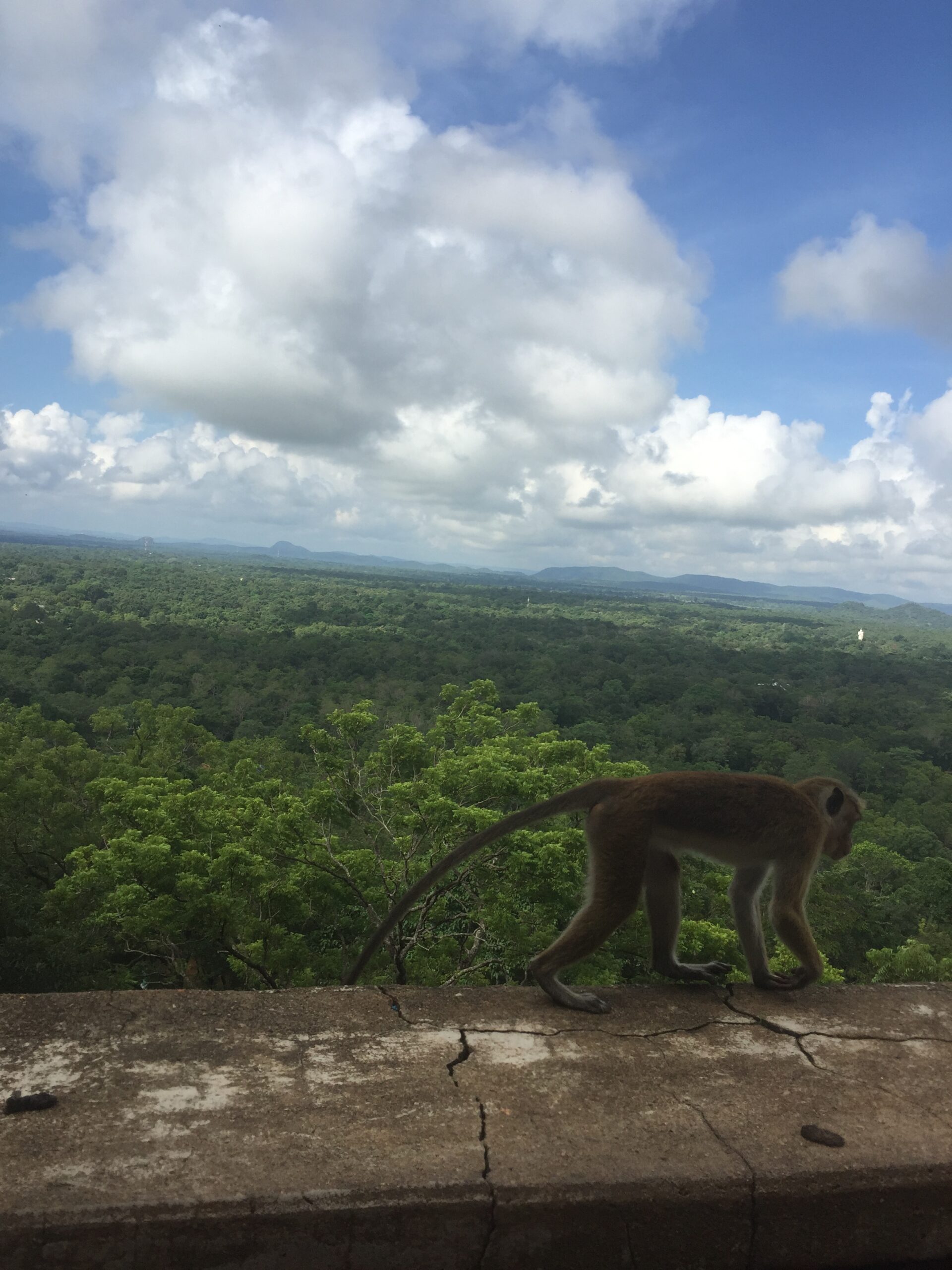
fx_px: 1063
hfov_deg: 48.2
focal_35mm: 29
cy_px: 635
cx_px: 476
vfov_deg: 61.7
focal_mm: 4.15
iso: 32
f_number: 2.2
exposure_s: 1/2083
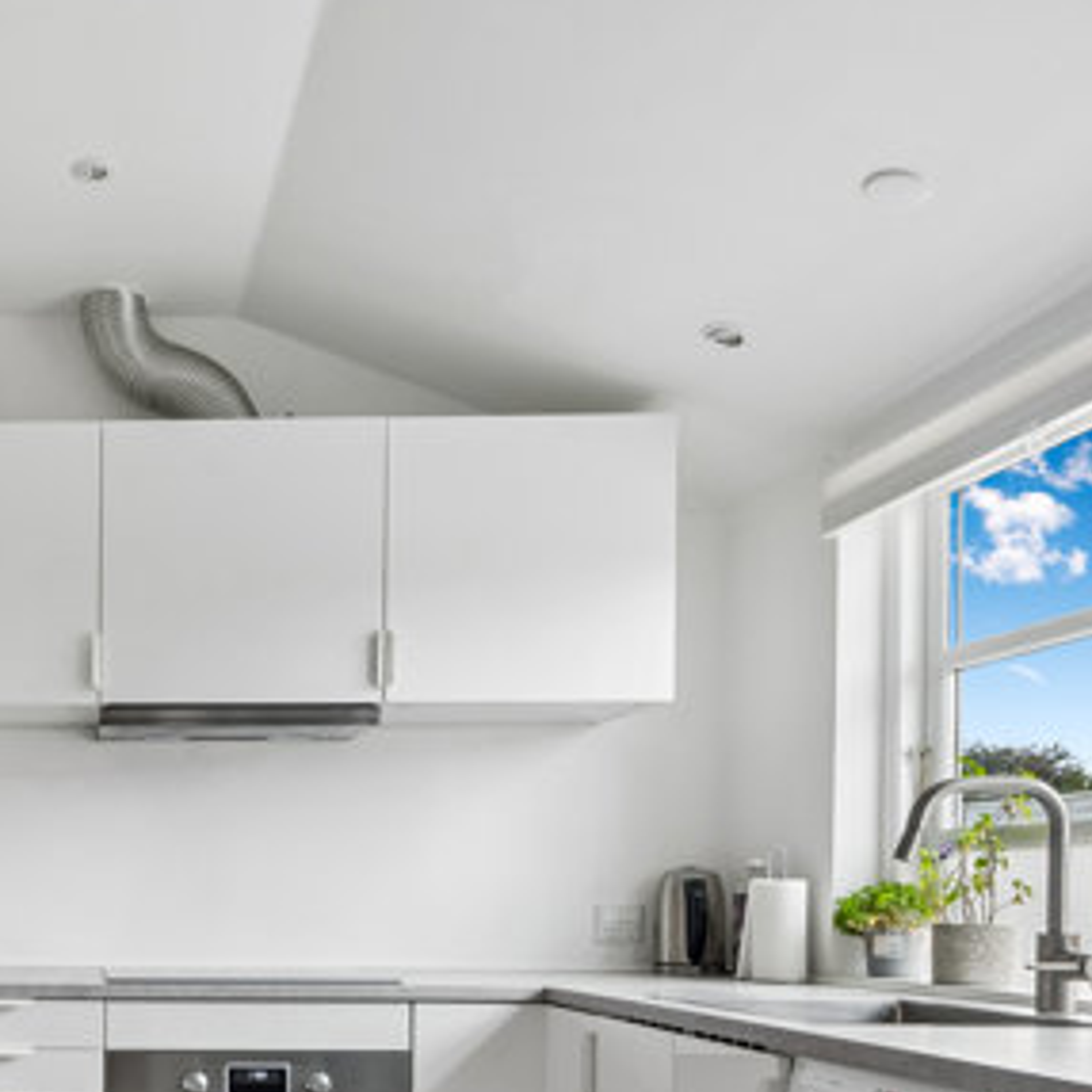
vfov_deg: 41.4
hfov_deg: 39.2
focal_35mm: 38
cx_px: 23
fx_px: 1356
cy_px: 914
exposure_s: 1/6
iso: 250
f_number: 9
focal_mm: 16
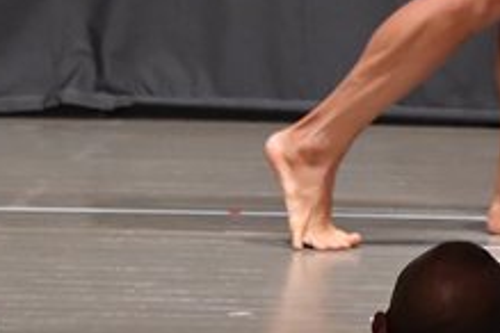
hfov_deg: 2.7
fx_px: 10680
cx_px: 526
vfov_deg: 1.8
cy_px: -244
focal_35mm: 769
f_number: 5.6
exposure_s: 1/400
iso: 6400
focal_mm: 145
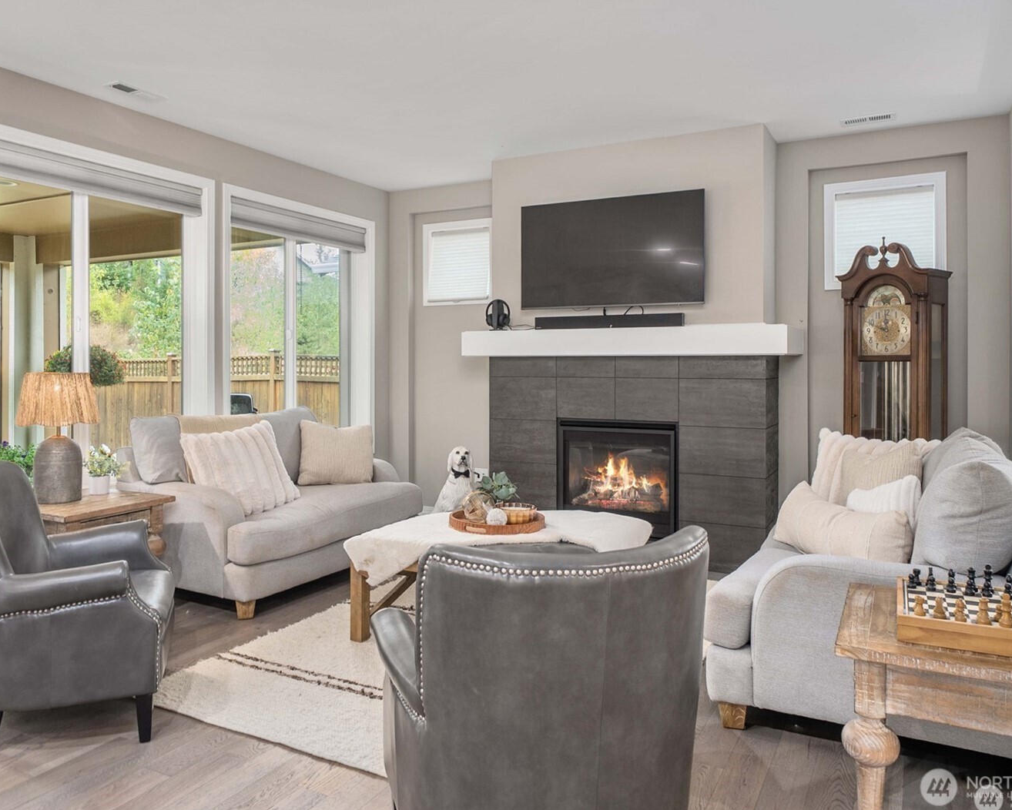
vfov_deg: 58.8
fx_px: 719
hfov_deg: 70.2
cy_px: 404
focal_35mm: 24
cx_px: 483
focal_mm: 21
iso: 1000
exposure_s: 1/2
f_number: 7.1
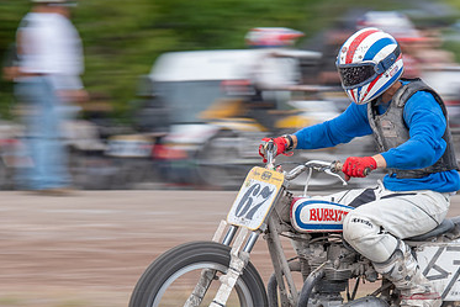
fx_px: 5266
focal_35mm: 412
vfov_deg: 3.3
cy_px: 239
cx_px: 332
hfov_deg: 5.0
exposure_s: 1/200
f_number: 8
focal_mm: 200
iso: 200
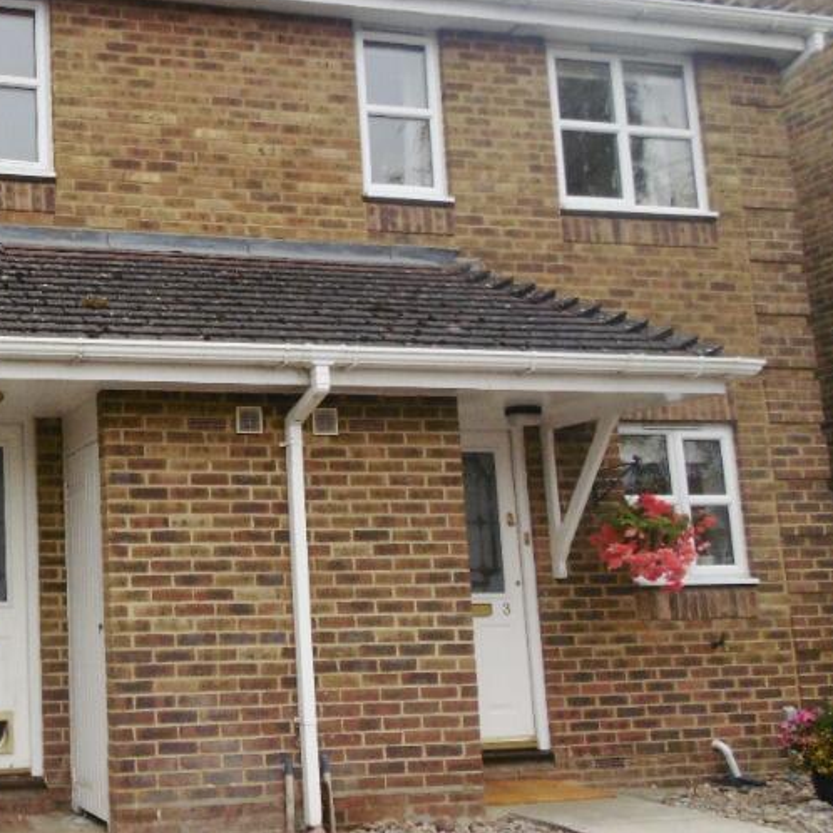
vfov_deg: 41.8
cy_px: 460
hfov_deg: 37.4
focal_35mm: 40
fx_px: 1089
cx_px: 2
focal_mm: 4
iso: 100
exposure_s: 1/160
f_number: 3
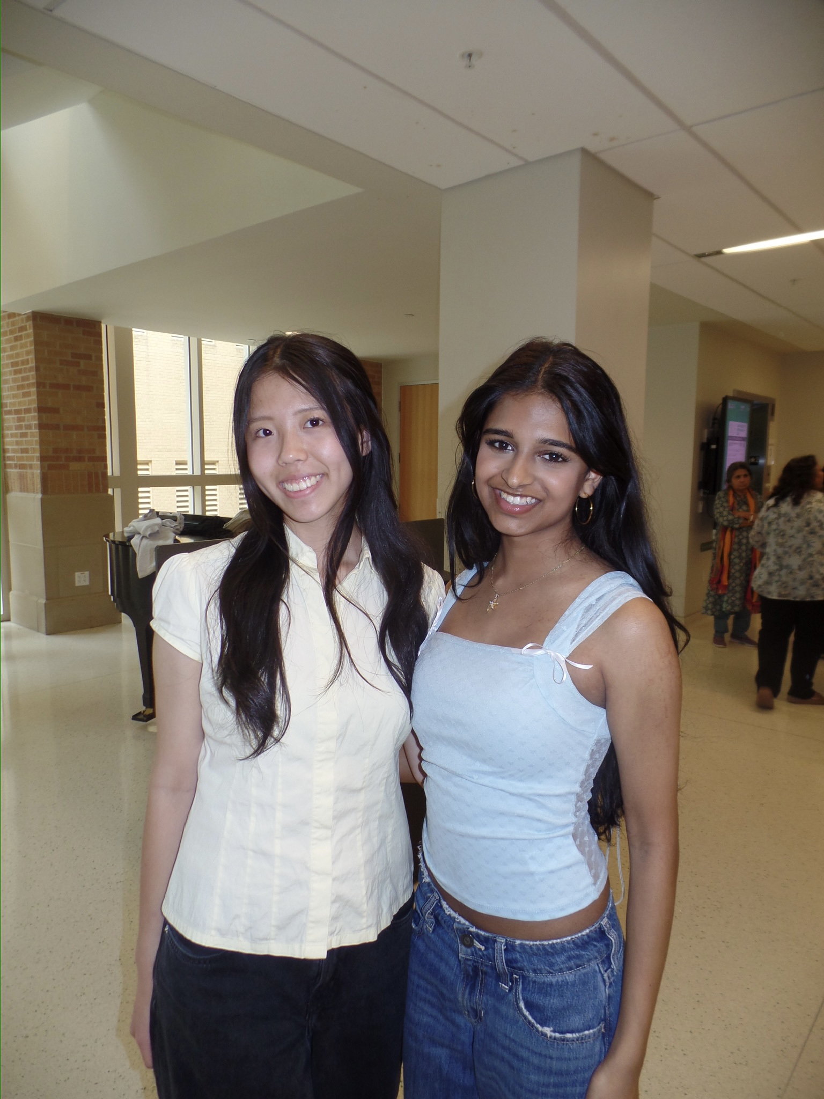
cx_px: 412
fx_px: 730
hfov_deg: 58.9
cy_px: 550
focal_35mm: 23
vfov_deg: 73.9
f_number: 2.8
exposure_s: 1/30
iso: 100
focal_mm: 4.1
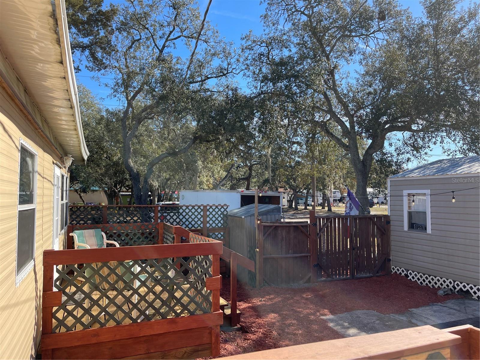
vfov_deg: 54.9
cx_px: 240
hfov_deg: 69.4
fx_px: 347
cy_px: 180
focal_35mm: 25
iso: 32
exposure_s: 1/1439
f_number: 1.6
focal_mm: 5.1
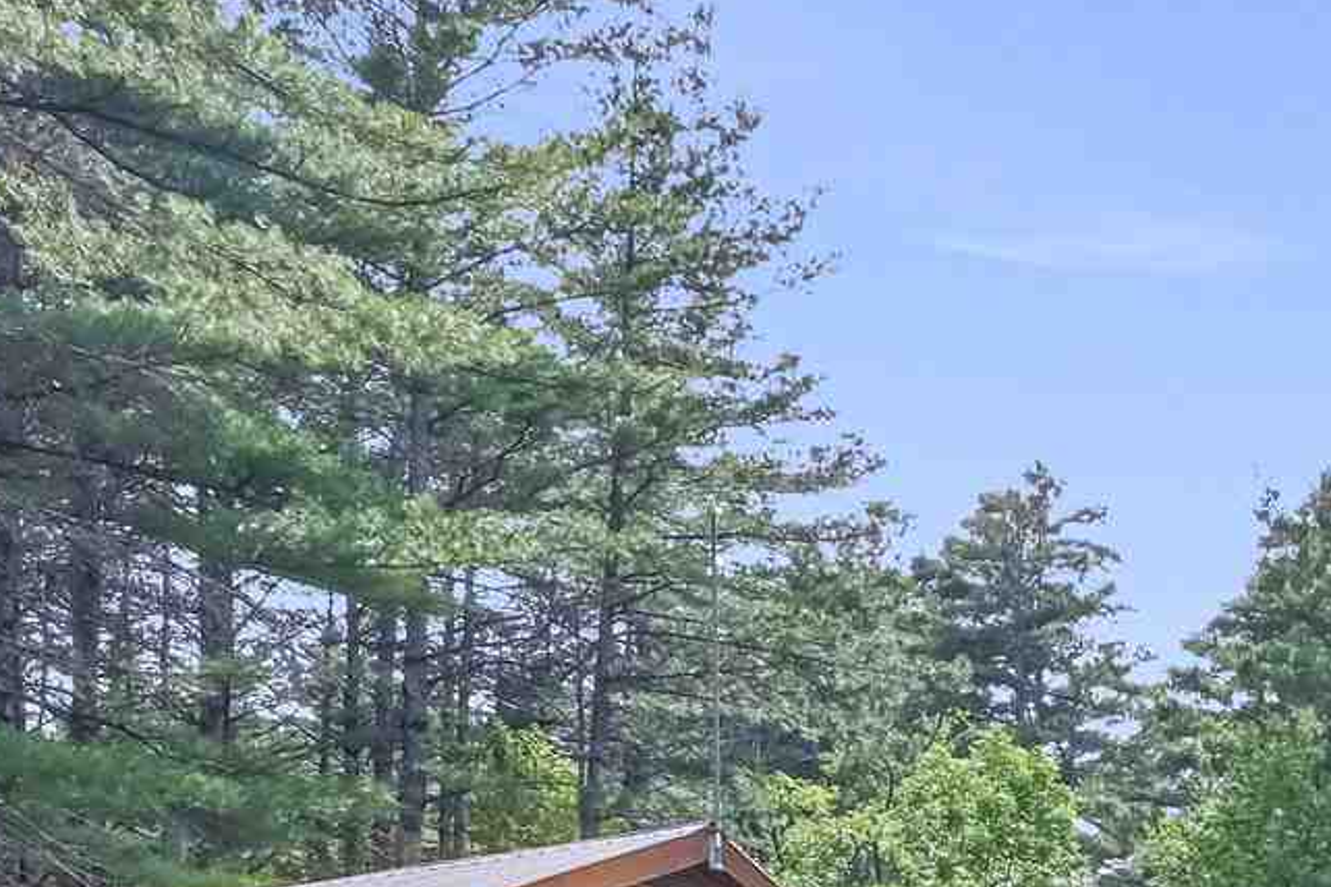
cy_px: 1074
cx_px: 1764
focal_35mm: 67
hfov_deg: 25.5
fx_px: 2477
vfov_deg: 19.1
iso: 100
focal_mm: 14
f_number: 14
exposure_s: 1/30
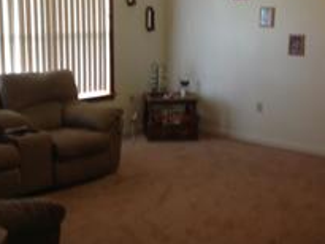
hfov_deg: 33.2
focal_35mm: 58
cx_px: 151
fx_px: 545
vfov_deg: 25.1
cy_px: 84
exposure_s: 1/15
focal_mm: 4.28
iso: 100
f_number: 2.4
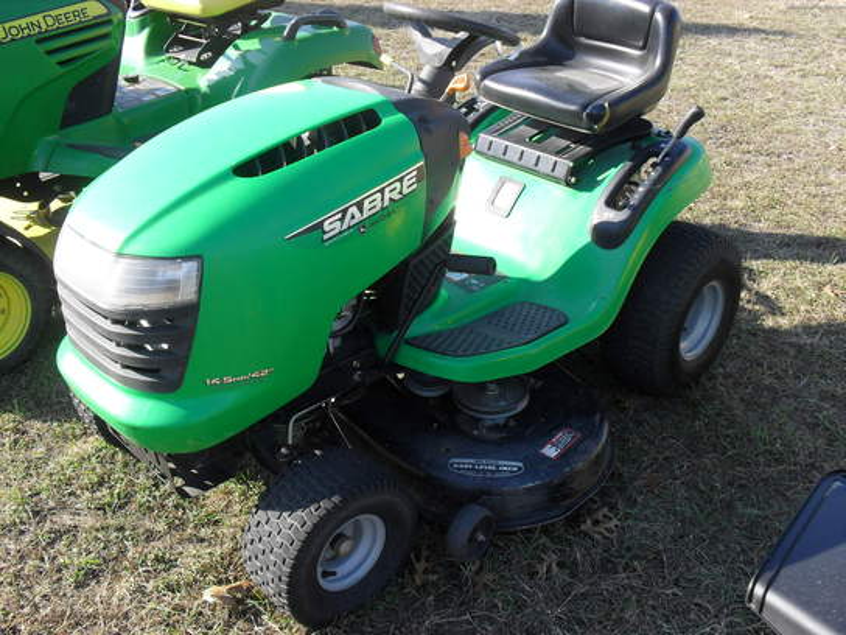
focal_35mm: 35
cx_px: 423
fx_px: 855
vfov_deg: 40.7
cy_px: 318
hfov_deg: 52.6
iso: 100
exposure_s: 1/250
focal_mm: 6.3
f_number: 3.2
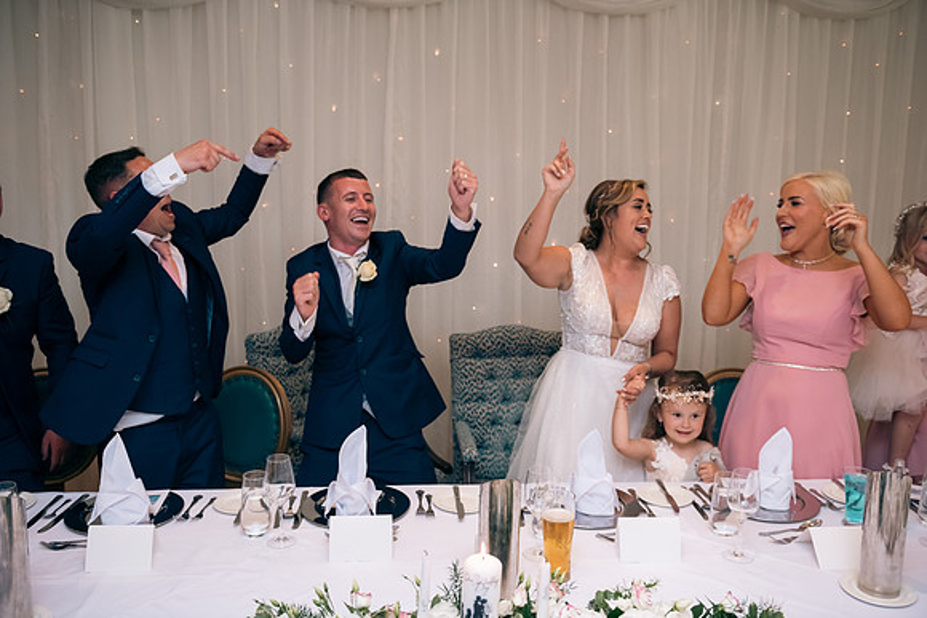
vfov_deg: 41.1
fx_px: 824
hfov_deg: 58.7
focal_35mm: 32
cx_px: 464
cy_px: 309
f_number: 3.5
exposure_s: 1/160
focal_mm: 32
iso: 640
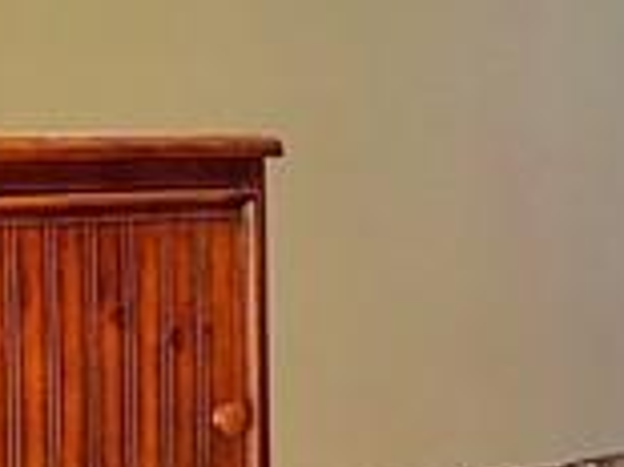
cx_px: 777
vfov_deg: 9.3
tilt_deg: -4.0
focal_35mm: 159
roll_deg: -0.1
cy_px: 300
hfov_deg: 12.1
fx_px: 2864
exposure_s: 1/60
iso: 800
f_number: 1.78
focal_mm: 6.86
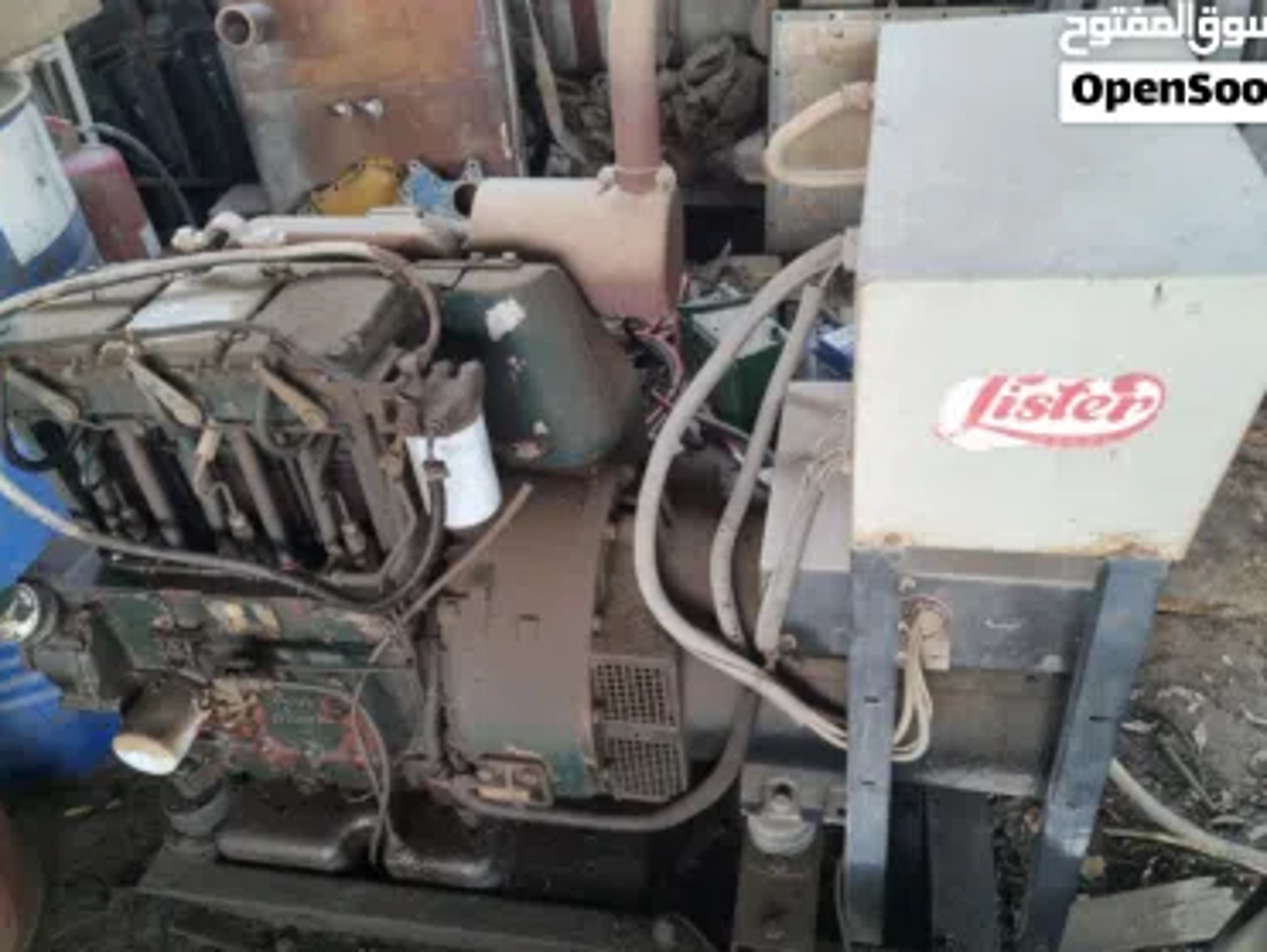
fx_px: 1026
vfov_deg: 49.8
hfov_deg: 63.4
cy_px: 498
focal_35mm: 28
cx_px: 639
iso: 500
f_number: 1.8
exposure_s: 1/33
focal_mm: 5.4
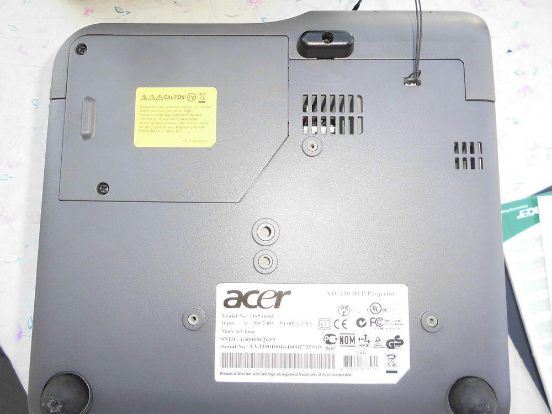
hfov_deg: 67.3
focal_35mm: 26
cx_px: 276
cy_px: 207
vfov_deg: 53.1
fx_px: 415
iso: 100
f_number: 3.2
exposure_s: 1/100
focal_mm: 4.6
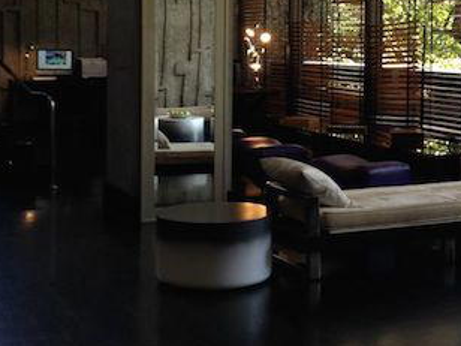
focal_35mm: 75
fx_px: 999
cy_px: 86
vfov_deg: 19.5
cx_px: 370
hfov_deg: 25.5
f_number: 2.4
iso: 50
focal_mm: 4.12
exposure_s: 1/30
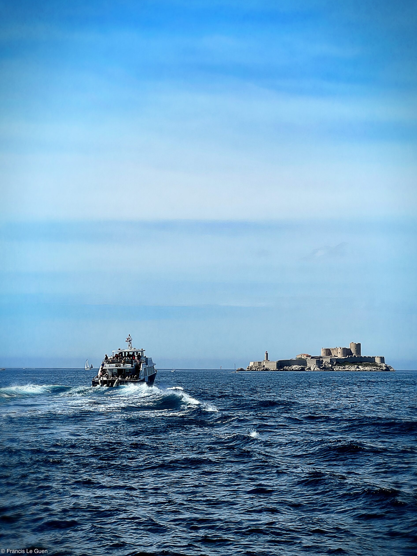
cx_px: 208
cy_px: 281
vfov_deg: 25.0
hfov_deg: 18.9
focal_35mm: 78
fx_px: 1253
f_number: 2.8
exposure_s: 1/1783
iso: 32
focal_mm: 9
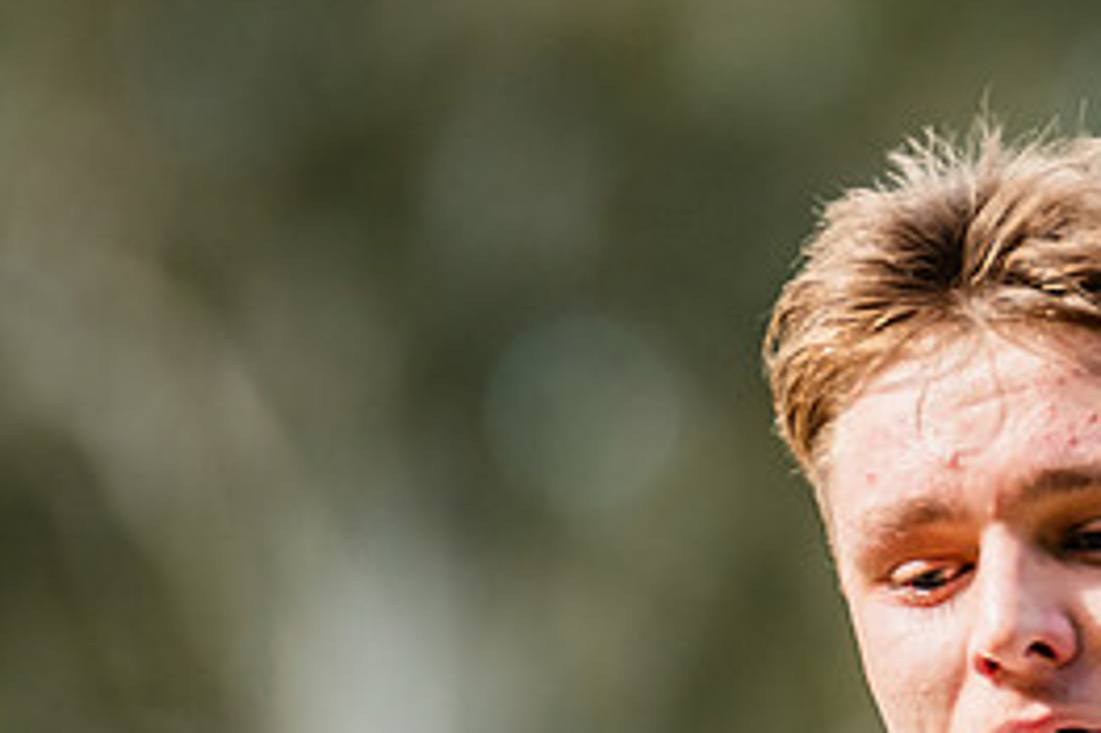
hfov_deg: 1.9
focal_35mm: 1061
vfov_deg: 1.3
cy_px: 564
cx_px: 1275
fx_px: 32427
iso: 800
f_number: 5
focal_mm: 420
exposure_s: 1/1600
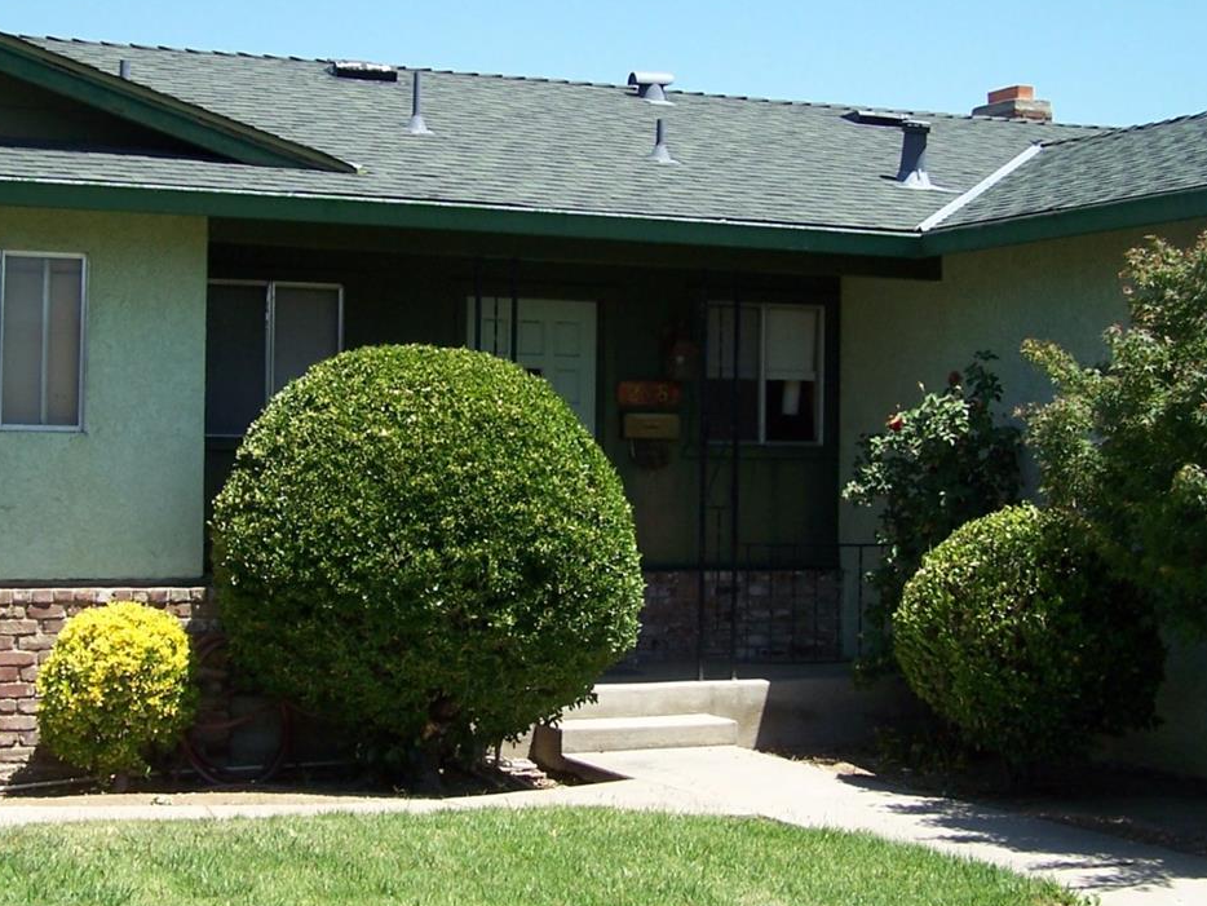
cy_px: 363
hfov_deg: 31.6
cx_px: 521
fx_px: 2128
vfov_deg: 24.0
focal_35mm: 61
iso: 80
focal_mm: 6.3
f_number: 2.8
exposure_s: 1/800
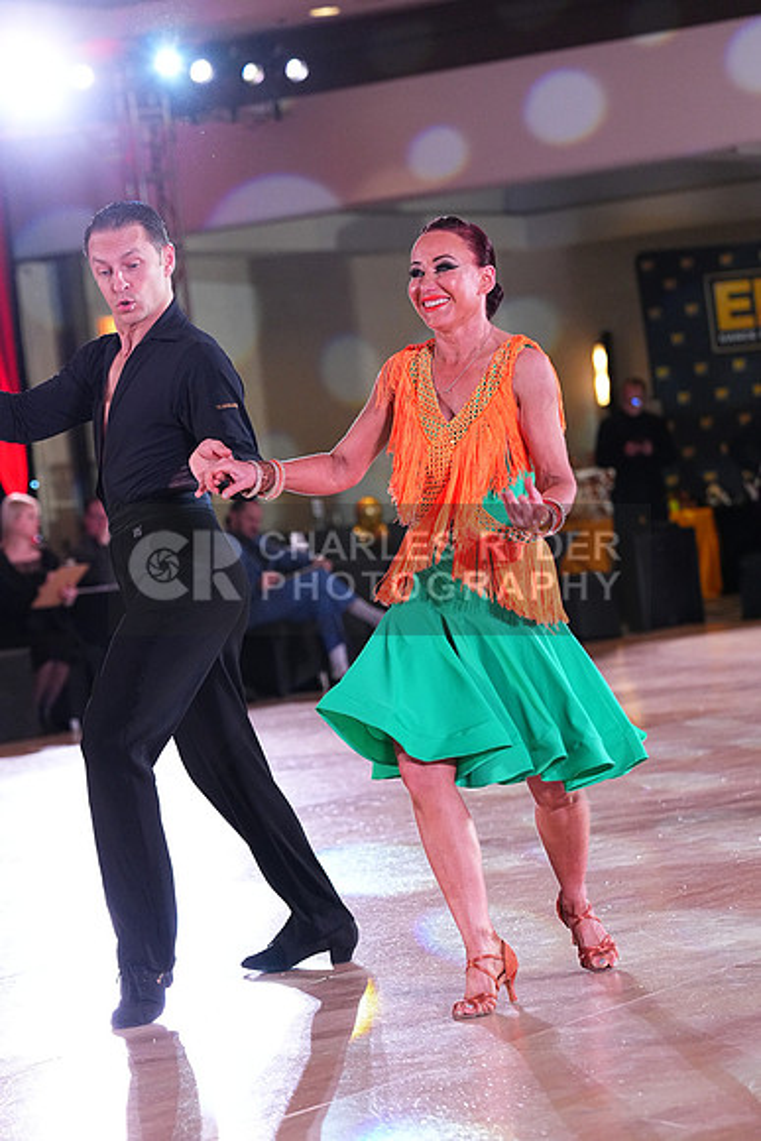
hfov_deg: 11.4
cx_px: 380
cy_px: 570
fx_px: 3802
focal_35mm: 120
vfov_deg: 17.1
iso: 5000
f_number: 4.5
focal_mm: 120
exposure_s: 1/320
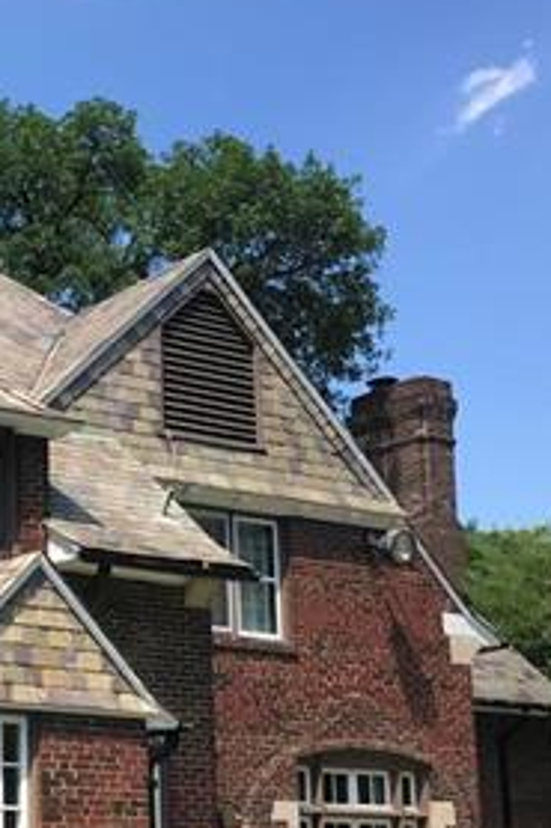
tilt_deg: +11.0
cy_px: 578
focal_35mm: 67
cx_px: -197
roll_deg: -1.2
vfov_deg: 29.8
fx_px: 1540
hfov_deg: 18.6
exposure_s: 1/1126
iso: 20
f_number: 1.8
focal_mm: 3.99
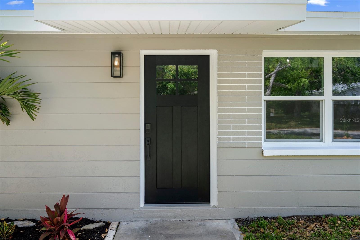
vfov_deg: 38.9
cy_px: 120
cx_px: 180
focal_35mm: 34
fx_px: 340
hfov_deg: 55.8
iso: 320
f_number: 9
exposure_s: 1/30
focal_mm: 34
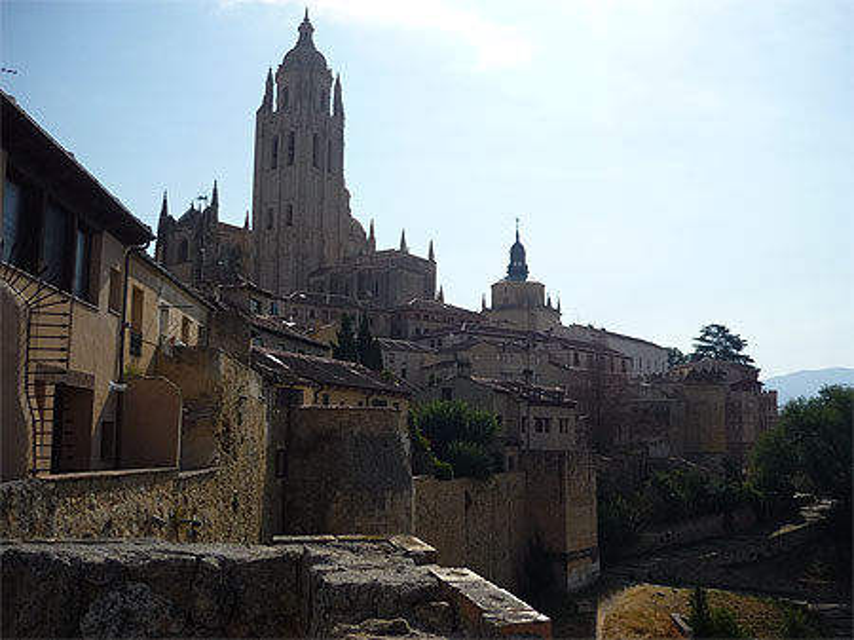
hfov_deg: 55.4
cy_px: 320
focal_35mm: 33
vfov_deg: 42.9
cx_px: 427
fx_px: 814
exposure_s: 1/320
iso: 100
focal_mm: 5.5
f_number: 8
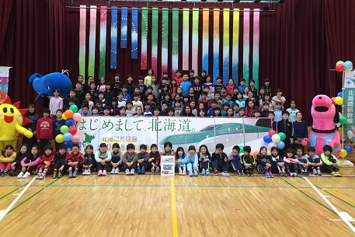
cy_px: 99
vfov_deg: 39.9
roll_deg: +1.1
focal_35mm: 33
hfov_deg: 57.2
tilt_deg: +0.0
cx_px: 173
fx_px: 326
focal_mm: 4.15
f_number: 2.2
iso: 64
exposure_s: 1/33
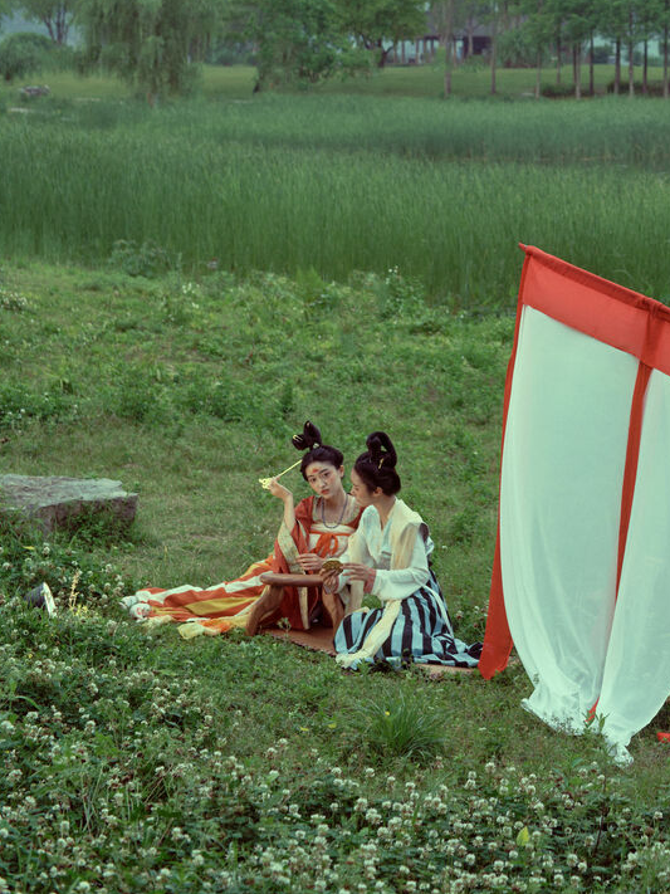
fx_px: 2323
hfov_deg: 16.0
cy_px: 33
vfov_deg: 21.1
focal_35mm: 90
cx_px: 705
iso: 500
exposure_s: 1/400
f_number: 3.5
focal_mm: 50
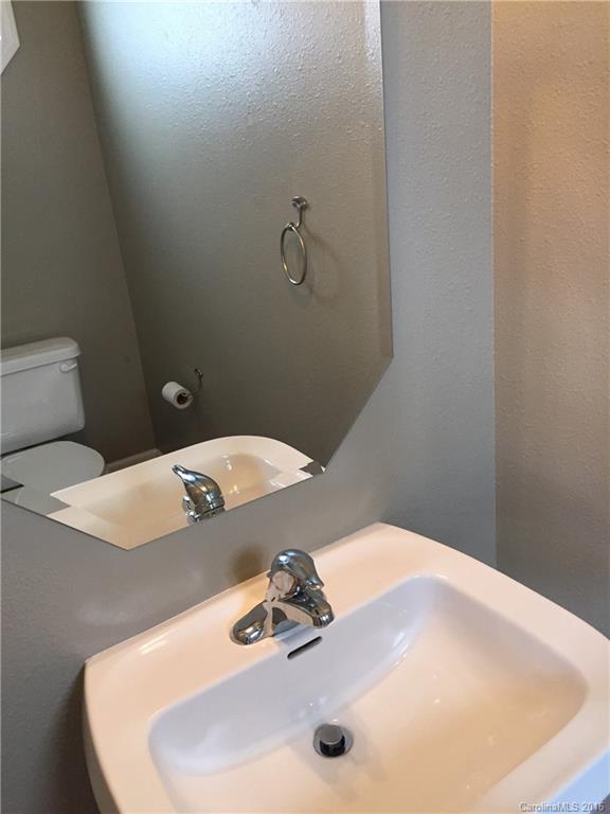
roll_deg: +6.8
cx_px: 305
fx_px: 681
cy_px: 407
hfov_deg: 48.2
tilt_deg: -20.5
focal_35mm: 29
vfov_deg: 61.7
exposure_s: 1/30
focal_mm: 4.15
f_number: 2.2
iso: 50
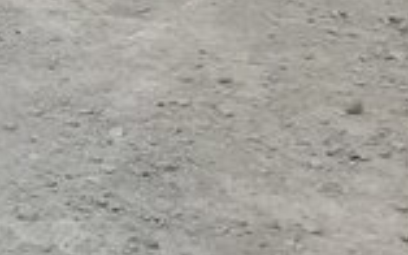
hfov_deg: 13.6
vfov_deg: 8.9
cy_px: -264
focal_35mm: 138
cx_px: -320
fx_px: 1534
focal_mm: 3.3
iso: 50
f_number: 2.2
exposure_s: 1/1048
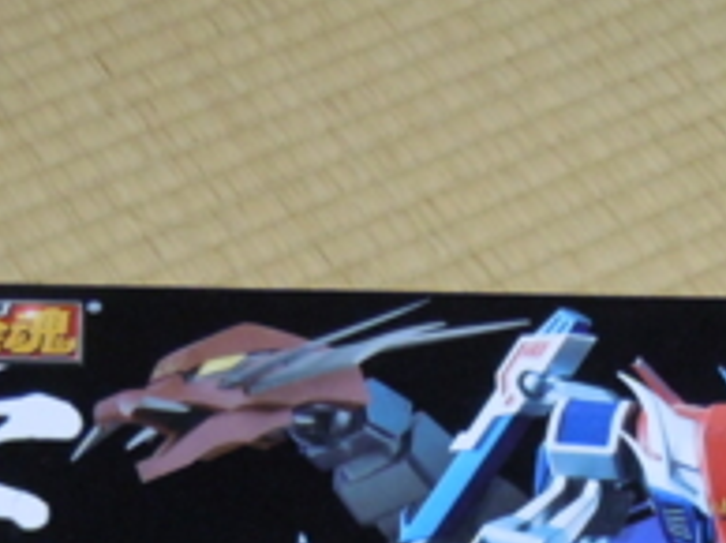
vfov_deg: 14.8
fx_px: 1948
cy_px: 813
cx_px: 483
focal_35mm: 93
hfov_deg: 21.0
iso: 400
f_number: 3.5
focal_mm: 5.4
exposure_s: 1/10
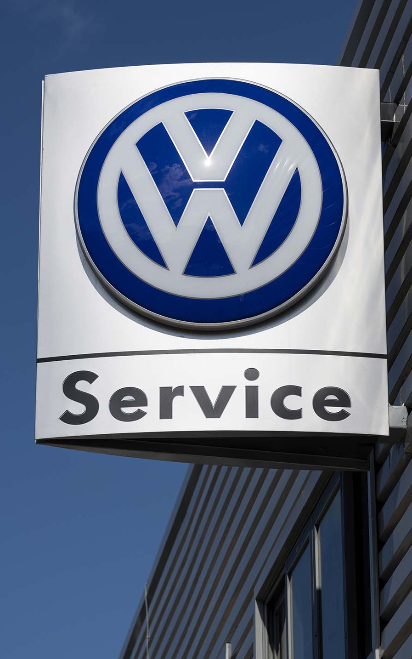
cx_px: 214
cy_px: 330
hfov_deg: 9.9
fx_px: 2388
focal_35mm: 133
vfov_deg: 15.7
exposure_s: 1/800
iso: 64
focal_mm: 130
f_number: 9
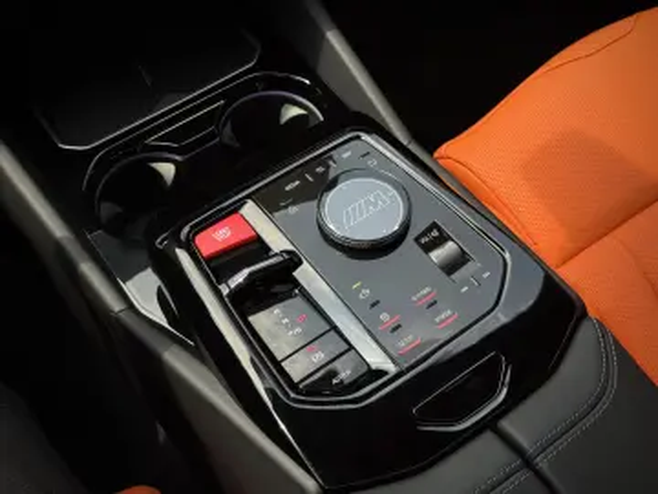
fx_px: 912
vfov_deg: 30.3
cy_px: 247
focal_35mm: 48
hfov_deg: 39.7
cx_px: 329
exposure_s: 1/952
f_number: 1.78
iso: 64
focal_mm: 6.76
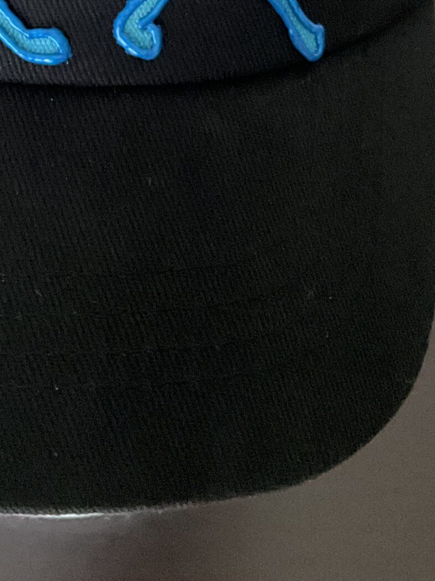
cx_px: 66
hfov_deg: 20.4
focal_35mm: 71
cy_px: -81
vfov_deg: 25.2
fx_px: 1190
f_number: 1.8
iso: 500
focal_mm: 3
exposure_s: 1/30
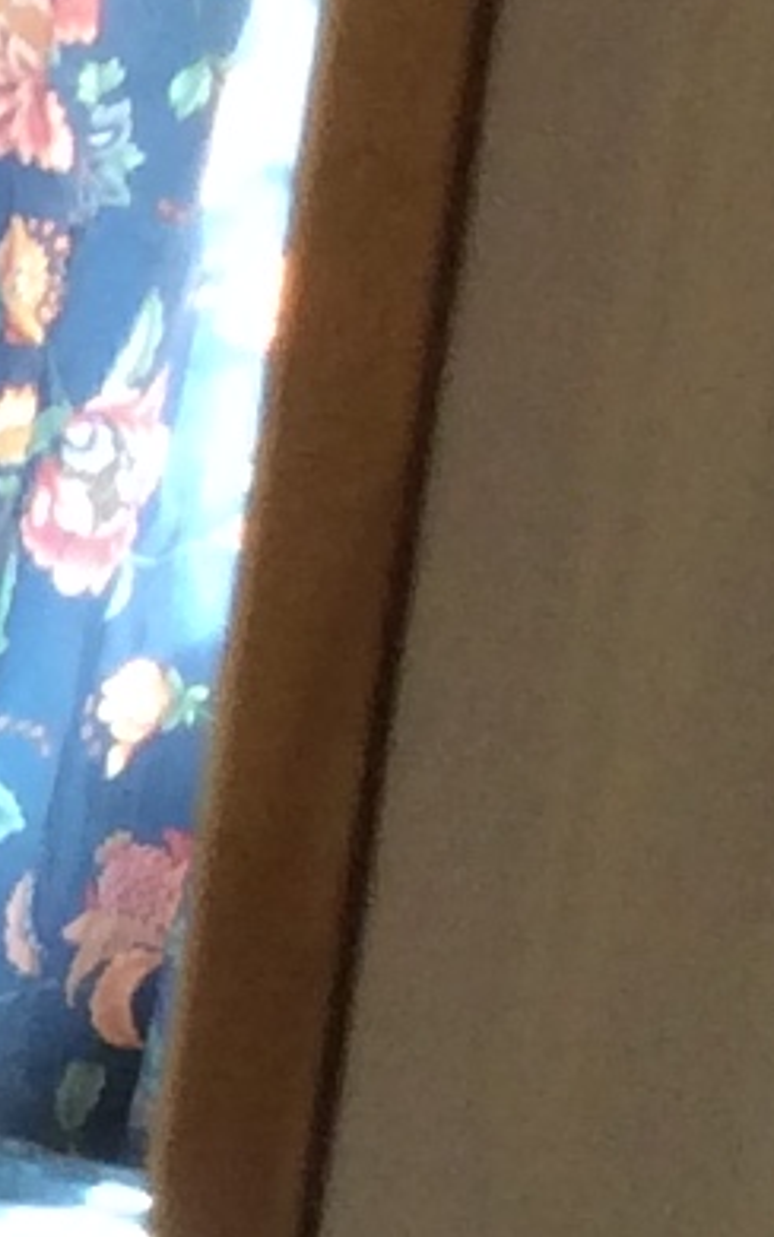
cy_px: 463
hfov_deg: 5.0
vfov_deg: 9.3
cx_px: -2833
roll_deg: -4.1
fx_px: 7588
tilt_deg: -10.1
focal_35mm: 225
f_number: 2.4
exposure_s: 1/24
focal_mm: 3.3
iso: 64
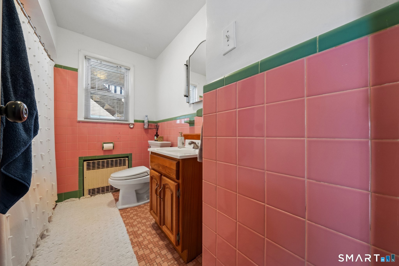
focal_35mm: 12
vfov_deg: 90.0
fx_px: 133
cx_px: 200
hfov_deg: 112.6
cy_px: 133
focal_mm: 12
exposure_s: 1/2.5
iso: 400
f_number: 16
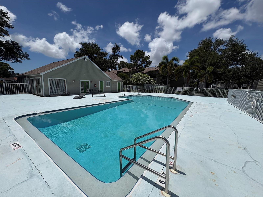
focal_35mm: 14
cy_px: 98
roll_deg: -1.3
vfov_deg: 85.7
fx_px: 106
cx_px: 132
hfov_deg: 102.1
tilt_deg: -5.4
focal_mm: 2.22
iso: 50
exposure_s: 1/4630
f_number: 2.2
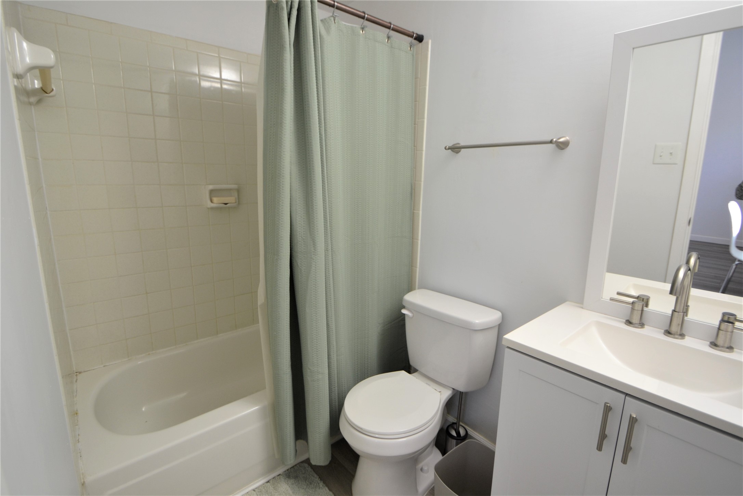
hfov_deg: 100.4
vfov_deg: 77.3
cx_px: 372
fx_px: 310
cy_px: 248
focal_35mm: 15
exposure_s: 1/60
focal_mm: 10
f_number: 4
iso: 400
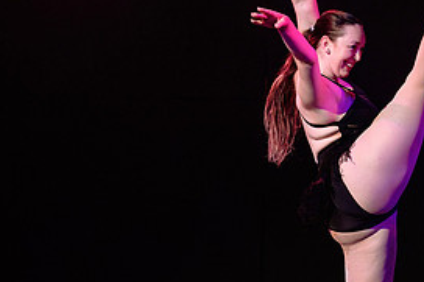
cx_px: 40
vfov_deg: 4.1
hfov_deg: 6.2
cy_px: 247
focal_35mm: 331
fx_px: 3896
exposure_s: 1/250
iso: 1600
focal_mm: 120
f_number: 2.8
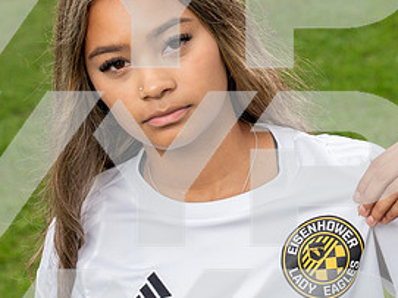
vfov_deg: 10.7
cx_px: 222
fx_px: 1586
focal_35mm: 138
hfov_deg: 14.3
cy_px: 170
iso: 250
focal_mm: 67
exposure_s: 1/200
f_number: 5.6
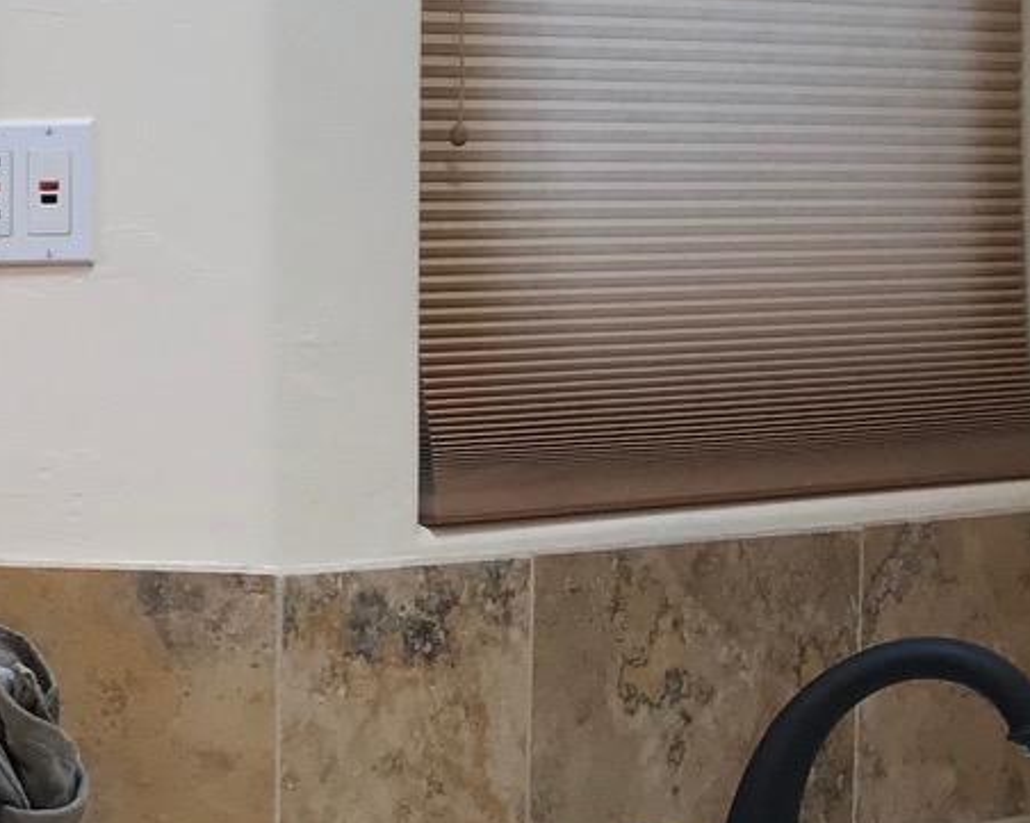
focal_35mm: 122
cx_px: -410
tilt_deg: -3.8
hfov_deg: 14.9
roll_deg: -0.4
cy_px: 422
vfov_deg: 12.6
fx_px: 3717
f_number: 1.8
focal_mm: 3.99
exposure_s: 1/60
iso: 32
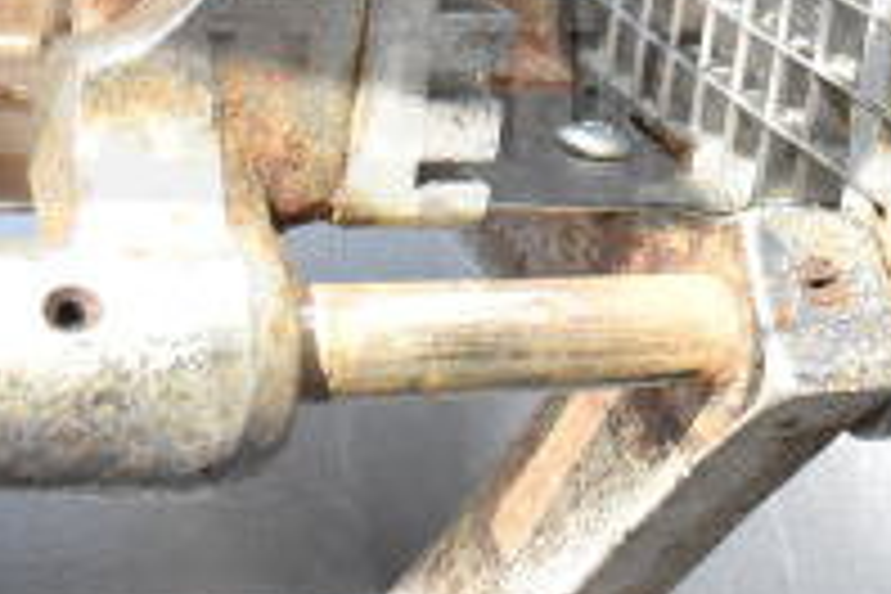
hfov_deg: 24.4
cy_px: -155
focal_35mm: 83
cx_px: 536
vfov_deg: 15.7
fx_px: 2054
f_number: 7.1
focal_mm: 18
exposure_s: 1/320
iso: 1600
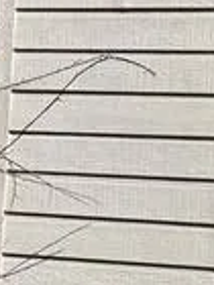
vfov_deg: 13.8
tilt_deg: +3.4
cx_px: 463
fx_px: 1179
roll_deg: -3.7
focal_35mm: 143
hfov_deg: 9.5
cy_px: 77
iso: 50
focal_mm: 5.1
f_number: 1.6
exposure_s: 1/6173
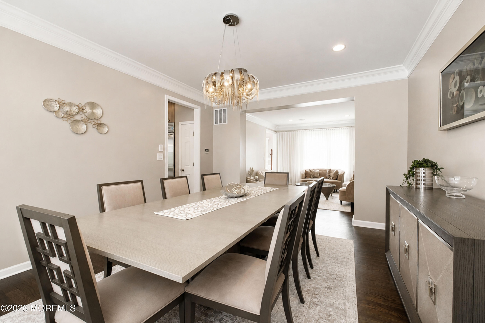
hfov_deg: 100.4
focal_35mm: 15
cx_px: 242
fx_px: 202
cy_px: 162
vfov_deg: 77.3
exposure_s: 1/80
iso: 1600
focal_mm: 10
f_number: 8
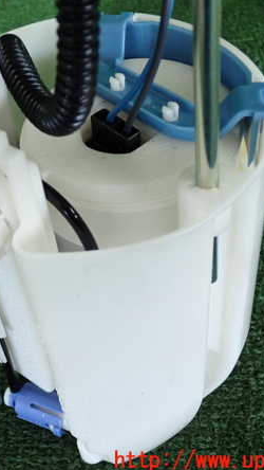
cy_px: 236
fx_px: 659
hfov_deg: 22.2
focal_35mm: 53
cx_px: 36
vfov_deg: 39.2
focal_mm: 6.37
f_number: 2.5
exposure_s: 1/125
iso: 320
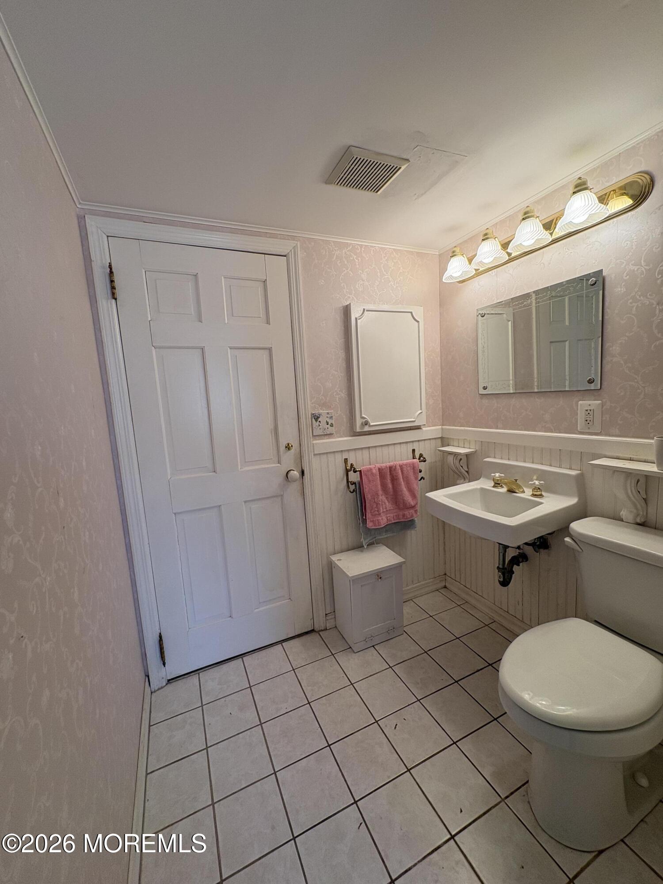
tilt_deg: -7.6
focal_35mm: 14
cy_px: 442
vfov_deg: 102.1
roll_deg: +3.3
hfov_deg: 85.7
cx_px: 332
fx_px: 358
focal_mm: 2.22
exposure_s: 1/120
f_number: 2.2
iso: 64
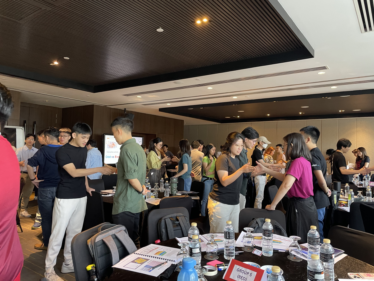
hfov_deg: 67.3
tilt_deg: +0.3
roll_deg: +0.5
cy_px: 140
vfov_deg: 53.1
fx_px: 281
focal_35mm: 26
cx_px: 187
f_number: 1.6
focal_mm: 4.2
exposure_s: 1/50
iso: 320
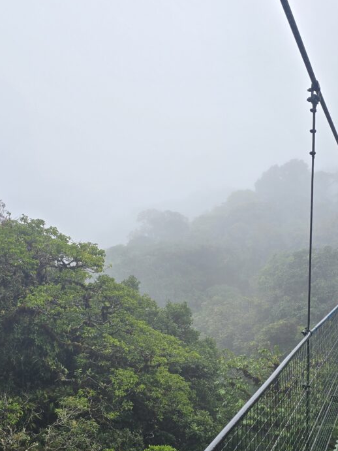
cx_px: 228
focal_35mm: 40
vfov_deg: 46.0
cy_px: 301
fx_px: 520
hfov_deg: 35.6
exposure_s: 1/203
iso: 12
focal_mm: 6.3
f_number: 1.7
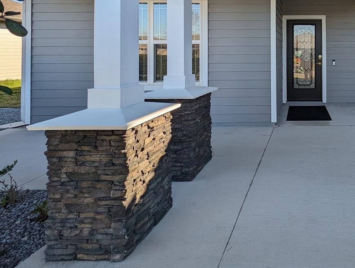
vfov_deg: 56.5
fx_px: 226
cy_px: 52
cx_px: 306
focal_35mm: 22
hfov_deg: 65.8
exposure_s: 1/907
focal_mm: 2.23
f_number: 1.95
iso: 44
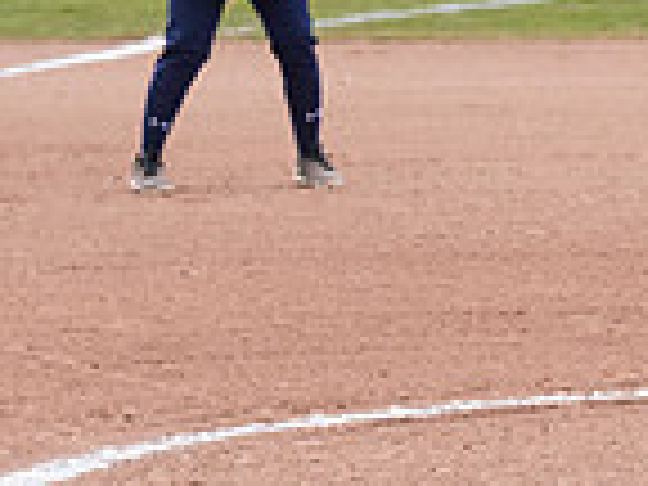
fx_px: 8405
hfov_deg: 4.4
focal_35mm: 449
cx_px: 832
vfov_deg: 3.3
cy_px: 236
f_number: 5.6
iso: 640
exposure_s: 1/1600
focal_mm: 116
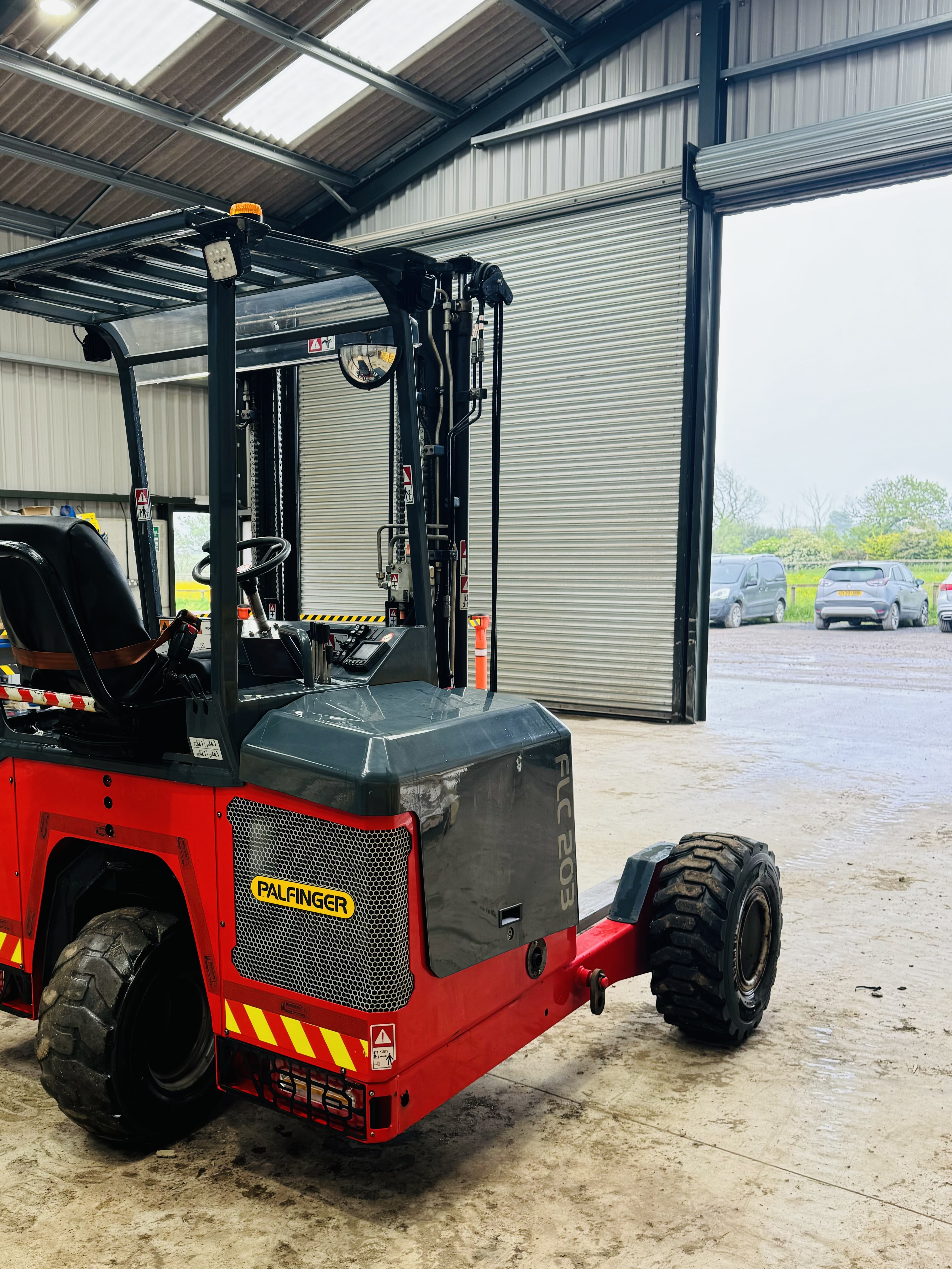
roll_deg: +0.2
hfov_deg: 43.6
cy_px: 682
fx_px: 1173
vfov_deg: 56.8
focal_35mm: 32
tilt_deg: -5.9
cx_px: 325
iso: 80
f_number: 1.78
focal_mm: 6.76
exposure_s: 1/121
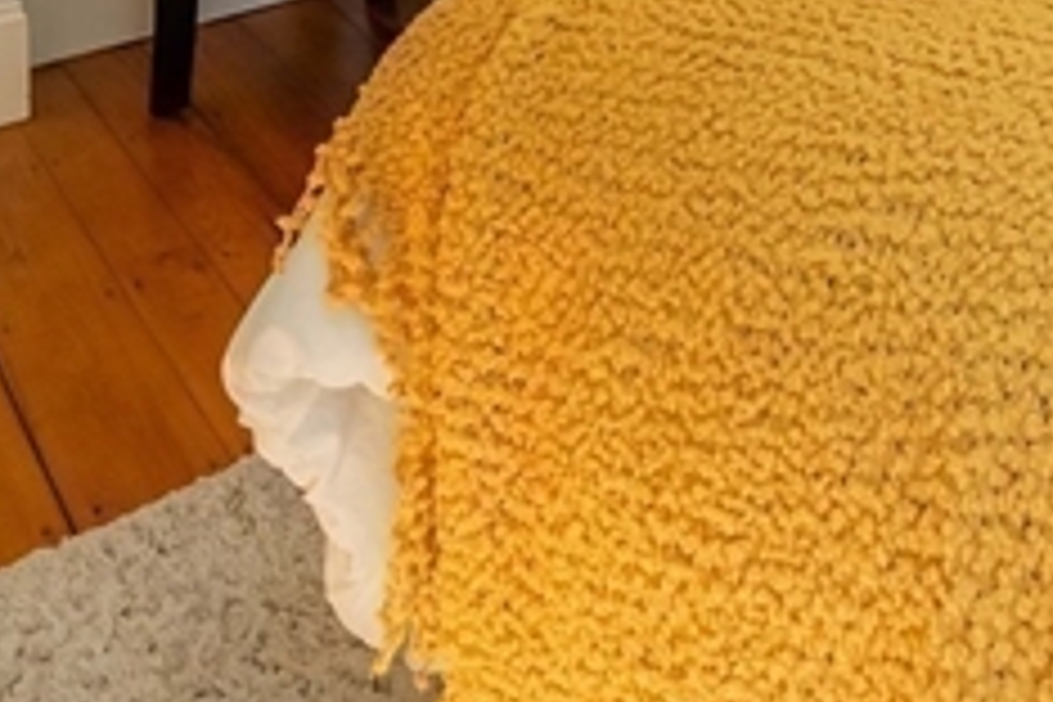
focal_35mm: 57
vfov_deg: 17.7
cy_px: -655
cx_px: 1192
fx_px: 1667
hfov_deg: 30.8
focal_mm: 13
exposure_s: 1/4000
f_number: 4
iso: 1250
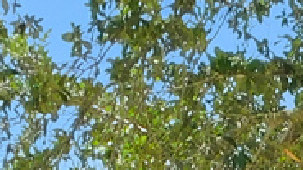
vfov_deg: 5.5
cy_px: 642
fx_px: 1566
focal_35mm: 195
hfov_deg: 11.0
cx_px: 234
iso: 125
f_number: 3
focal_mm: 4
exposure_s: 1/640
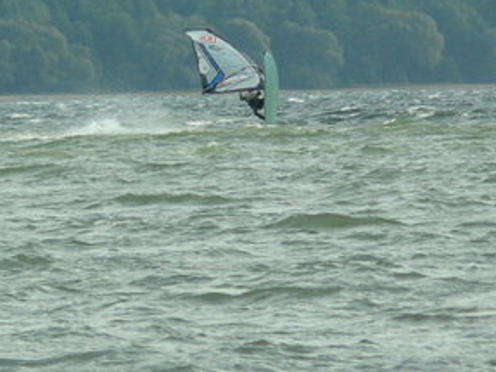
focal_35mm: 903
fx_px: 12933
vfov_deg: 1.6
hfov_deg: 2.2
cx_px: 258
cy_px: 128
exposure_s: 1/320
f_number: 5.6
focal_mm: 72
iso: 100
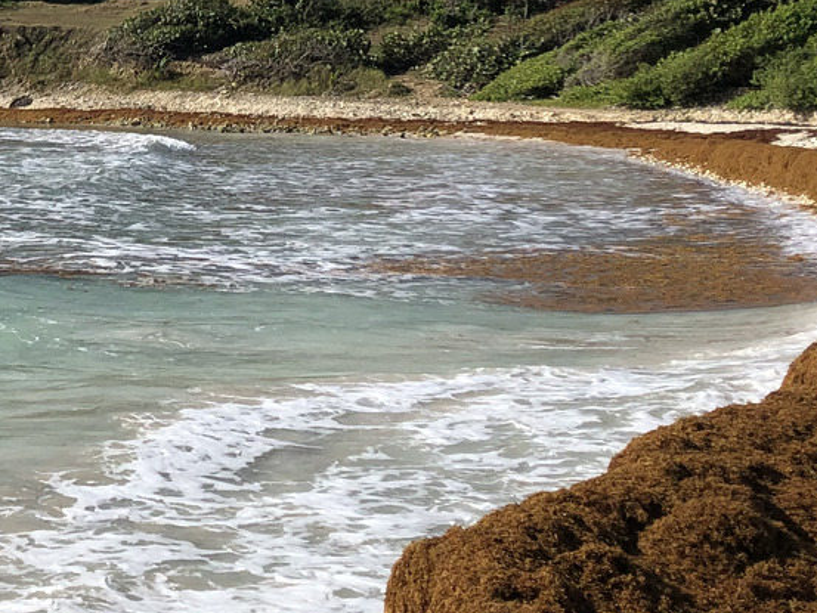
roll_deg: +0.9
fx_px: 1912
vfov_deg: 17.7
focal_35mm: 81
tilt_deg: +2.2
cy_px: -15
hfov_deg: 22.7
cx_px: -83
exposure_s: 1/3205
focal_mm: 4
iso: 20
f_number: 1.8
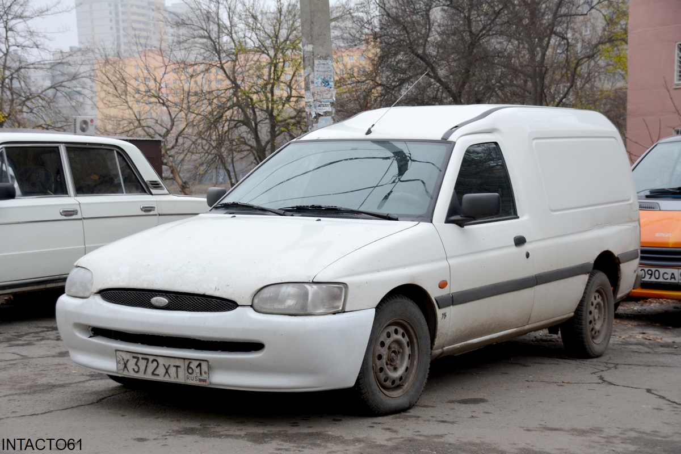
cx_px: 340
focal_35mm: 66
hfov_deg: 30.5
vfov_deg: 20.6
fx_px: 1248
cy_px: 227
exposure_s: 1/125
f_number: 5.6
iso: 220
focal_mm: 44
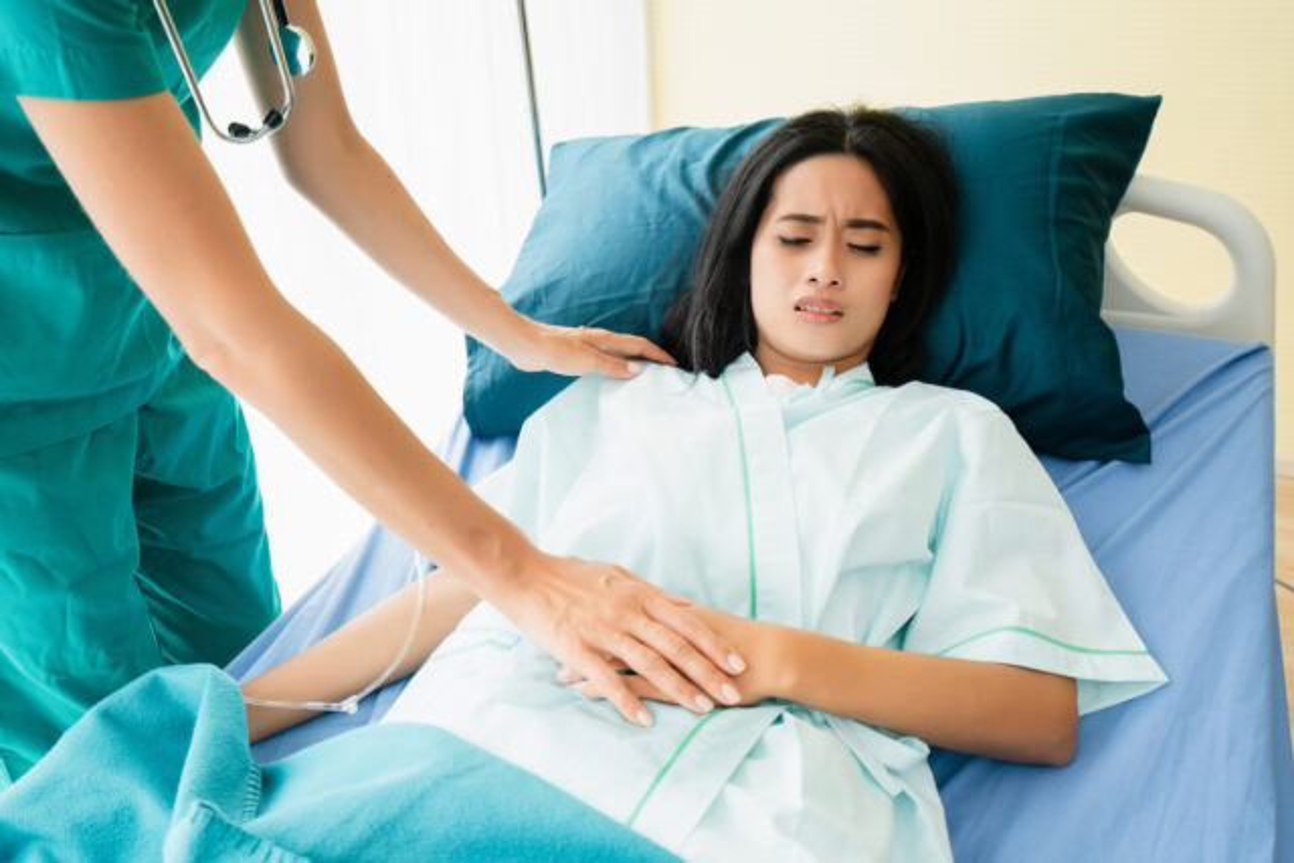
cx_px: 647
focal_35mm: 35
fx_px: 1258
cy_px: 432
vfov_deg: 37.9
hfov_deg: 54.4
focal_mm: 35
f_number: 4
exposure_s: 1/200
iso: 400
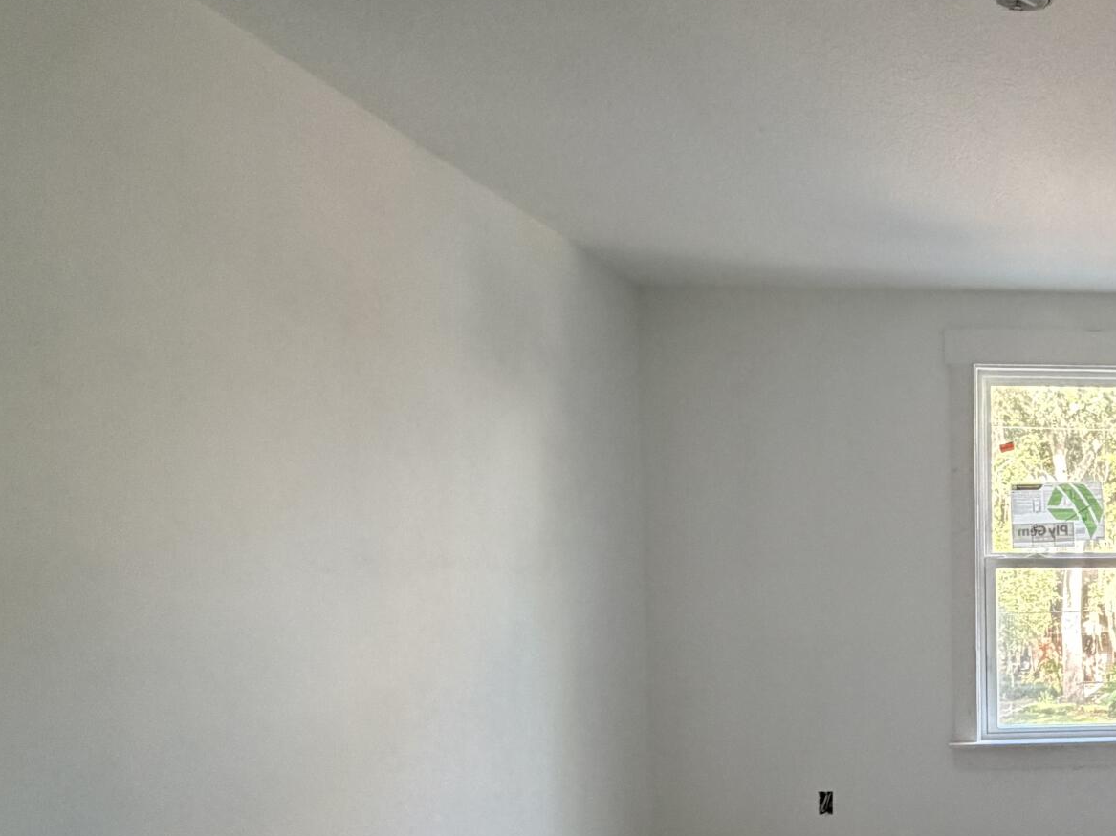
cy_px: 617
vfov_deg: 38.7
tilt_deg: -3.0
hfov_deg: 42.2
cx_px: 1186
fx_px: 1161
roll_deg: +0.3
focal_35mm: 36
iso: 320
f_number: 2.2
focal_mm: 2.22
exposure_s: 1/60
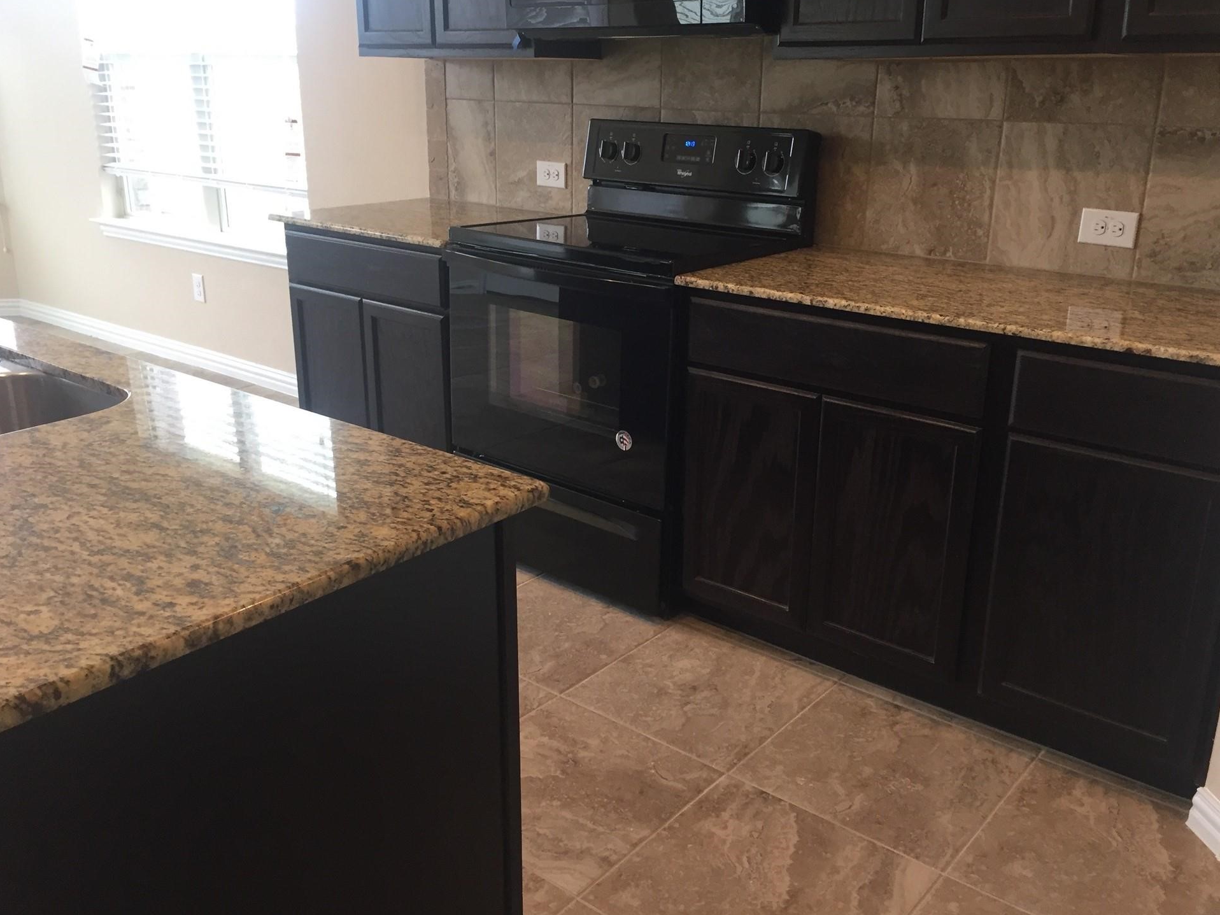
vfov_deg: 45.4
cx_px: 629
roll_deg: -1.7
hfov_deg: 58.3
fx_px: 1093
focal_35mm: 31
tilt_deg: -16.9
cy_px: 442
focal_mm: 4.15
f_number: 2.2
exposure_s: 1/30
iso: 50
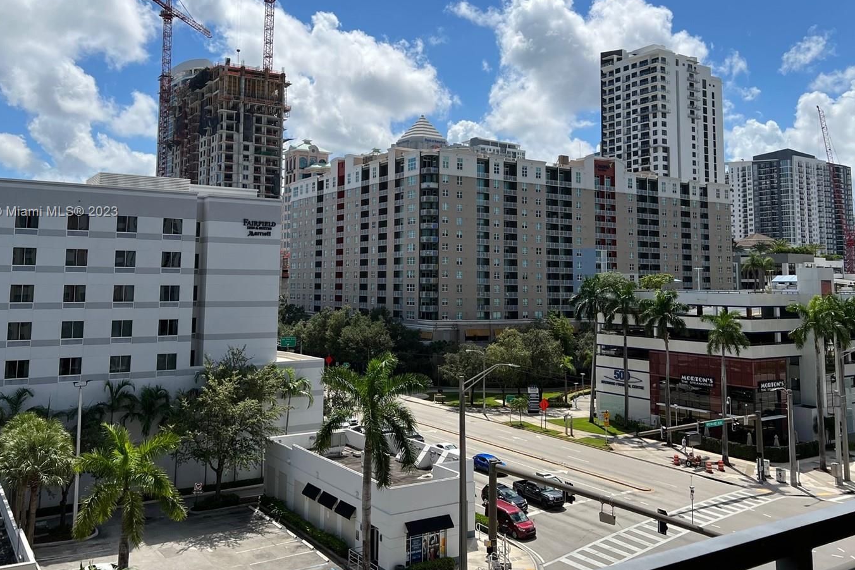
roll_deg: -0.3
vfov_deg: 40.8
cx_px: 422
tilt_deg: +5.6
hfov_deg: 58.7
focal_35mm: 32
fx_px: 760
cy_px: 213
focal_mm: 5.7
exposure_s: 1/8696
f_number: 1.5
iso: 50
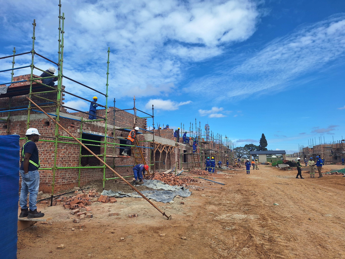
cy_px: 130
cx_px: 172
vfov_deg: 58.9
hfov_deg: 73.9
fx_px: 229
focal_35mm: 23
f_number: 1.8
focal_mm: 5.54
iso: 40
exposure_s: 1/2212
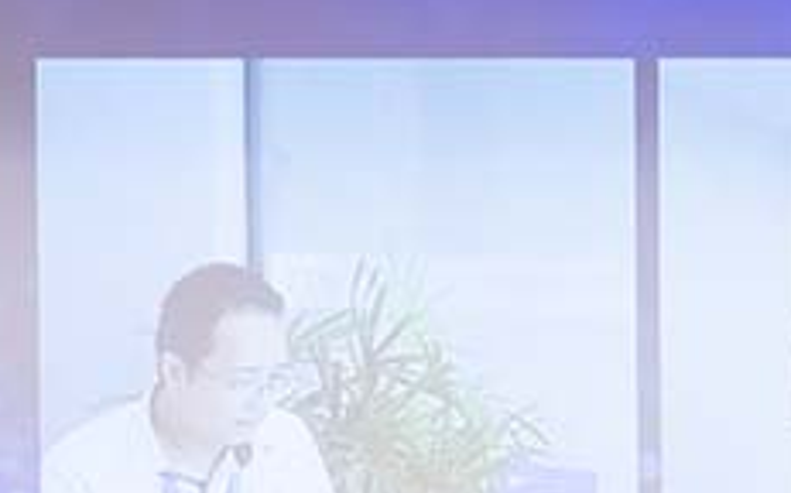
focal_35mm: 127
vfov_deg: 9.9
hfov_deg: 16.4
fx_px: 2736
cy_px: 801
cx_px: 483
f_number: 5.6
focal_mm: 30
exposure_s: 1/200
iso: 4000
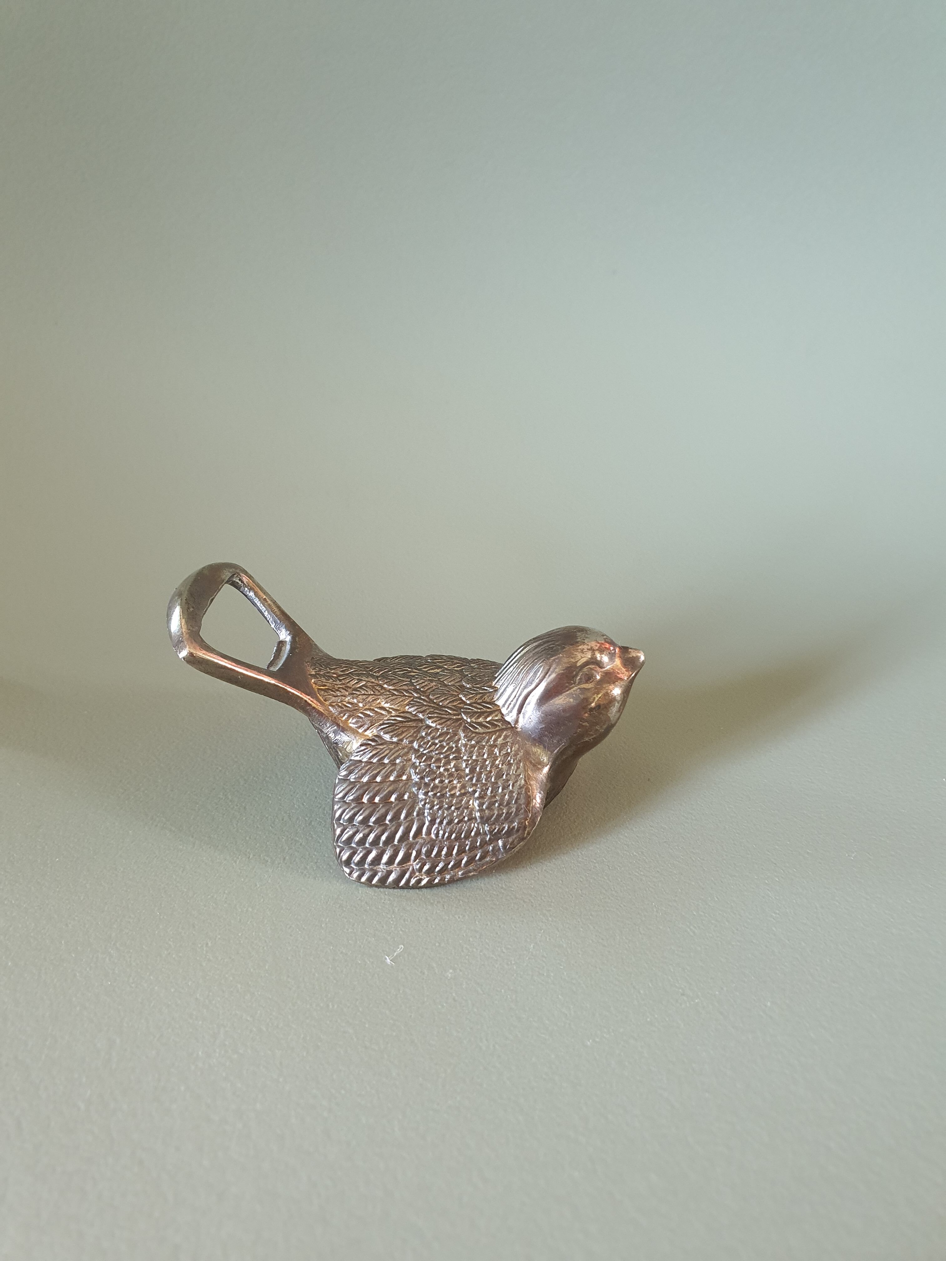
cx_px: 473
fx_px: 947
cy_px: 630
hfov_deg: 53.1
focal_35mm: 26
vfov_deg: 67.3
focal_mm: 4.3
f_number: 2.4
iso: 320
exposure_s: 1/50
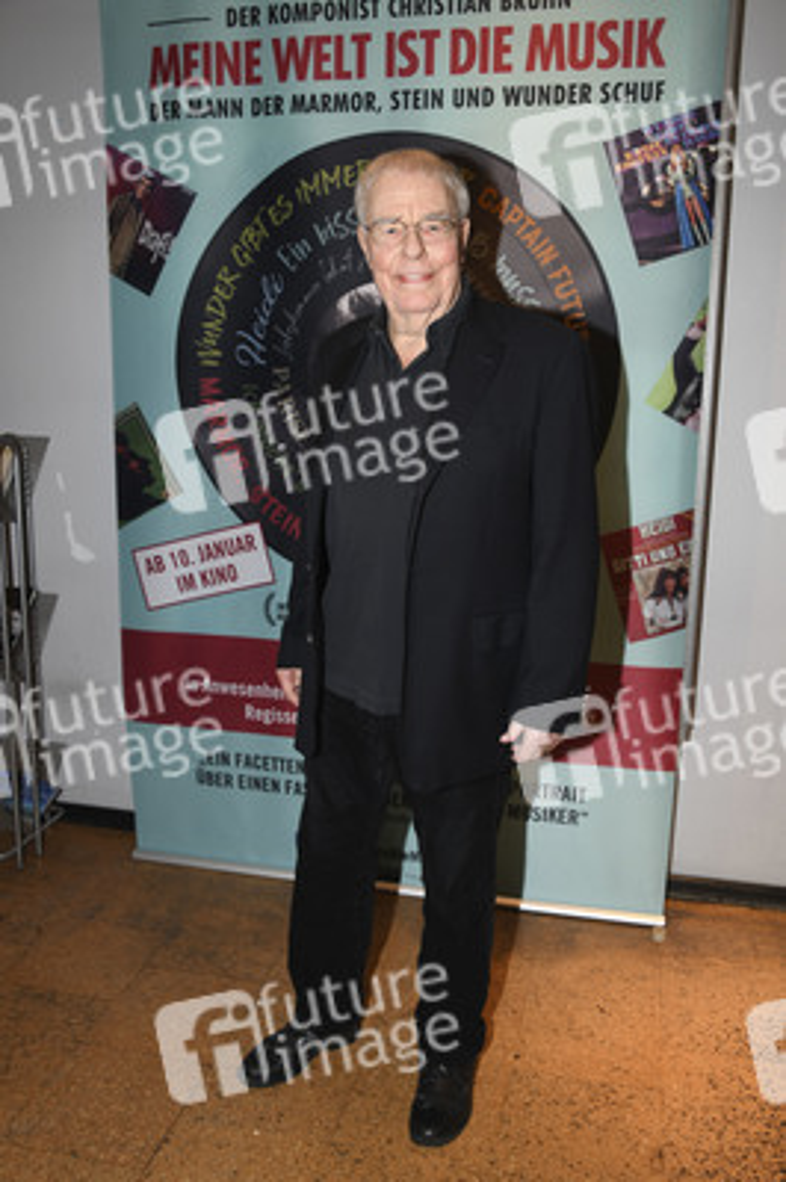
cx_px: 393
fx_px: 1050
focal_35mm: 32
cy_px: 591
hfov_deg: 41.0
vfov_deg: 58.8
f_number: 6.3
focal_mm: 32
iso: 640
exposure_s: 1/100
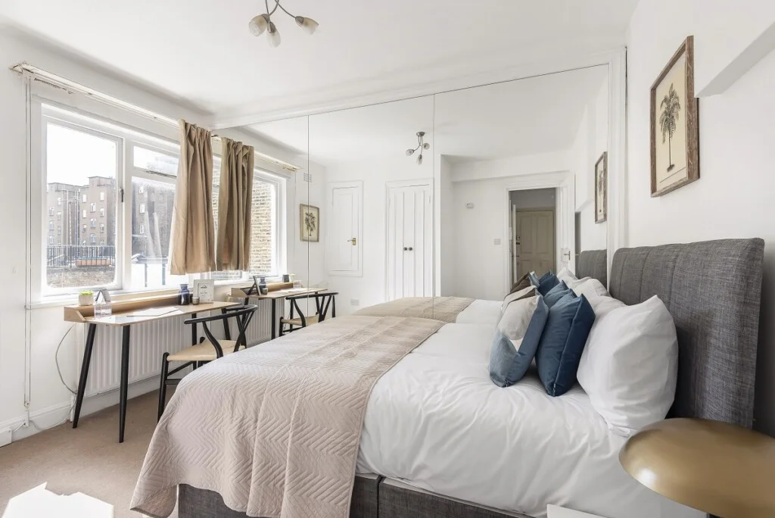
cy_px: 259
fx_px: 345
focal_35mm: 16
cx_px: 388
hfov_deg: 96.7
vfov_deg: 73.8
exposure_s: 1/100
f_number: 8
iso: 400
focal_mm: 16
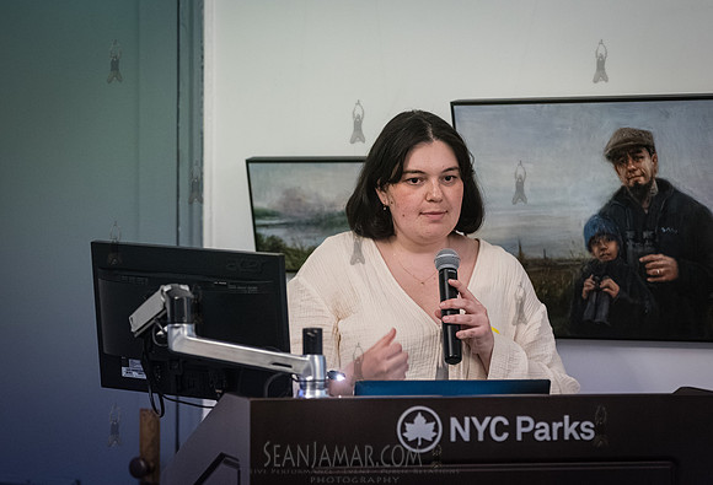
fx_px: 3061
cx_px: 305
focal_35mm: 154
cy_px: 213
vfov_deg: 9.1
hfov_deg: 13.3
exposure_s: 1/250
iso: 6400
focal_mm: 135
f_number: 4
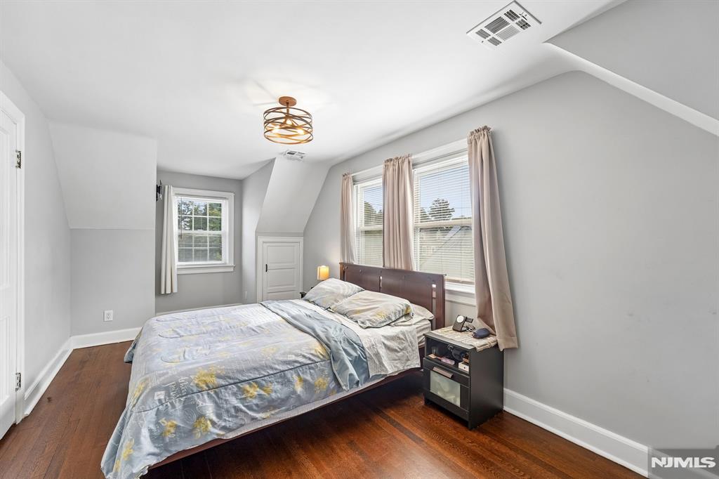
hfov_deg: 104.3
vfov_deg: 81.2
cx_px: 360
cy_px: 240
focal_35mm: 14
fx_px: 280
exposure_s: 1/60
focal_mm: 14
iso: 500
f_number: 8
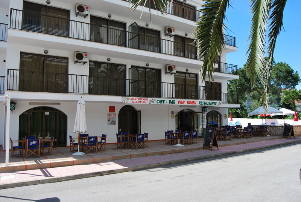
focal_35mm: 27
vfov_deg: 48.1
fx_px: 226
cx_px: 150
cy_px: 101
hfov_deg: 67.3
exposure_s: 1/200
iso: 100
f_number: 7.1
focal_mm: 18
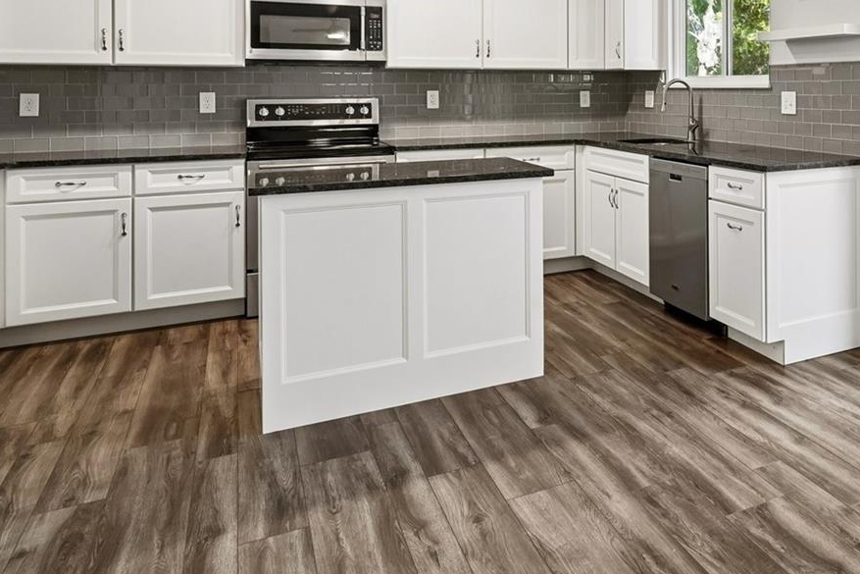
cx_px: 682
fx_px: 741
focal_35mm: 31
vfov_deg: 39.9
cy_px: 83
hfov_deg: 56.2
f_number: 10
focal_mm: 17
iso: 400
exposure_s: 1/13
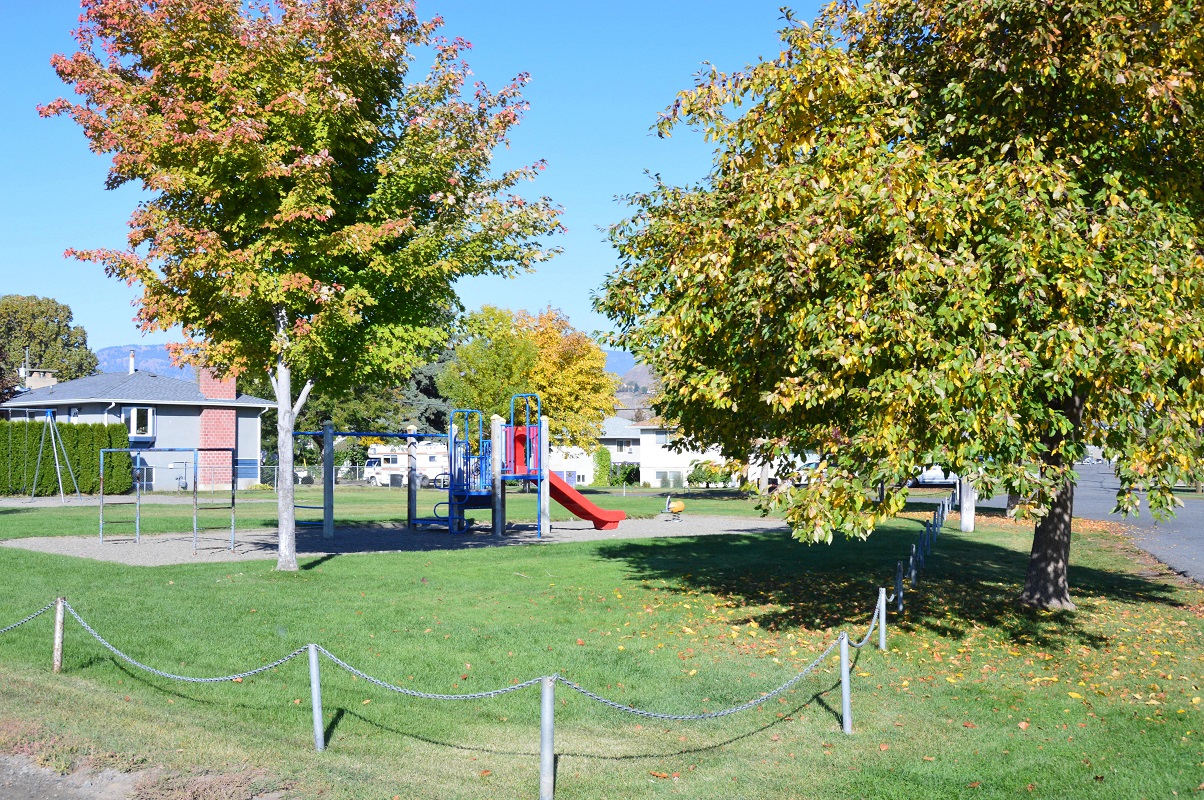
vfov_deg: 32.9
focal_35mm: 40
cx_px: 602
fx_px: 1353
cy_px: 400
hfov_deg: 48.0
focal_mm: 27
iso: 400
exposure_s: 1/160
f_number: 9
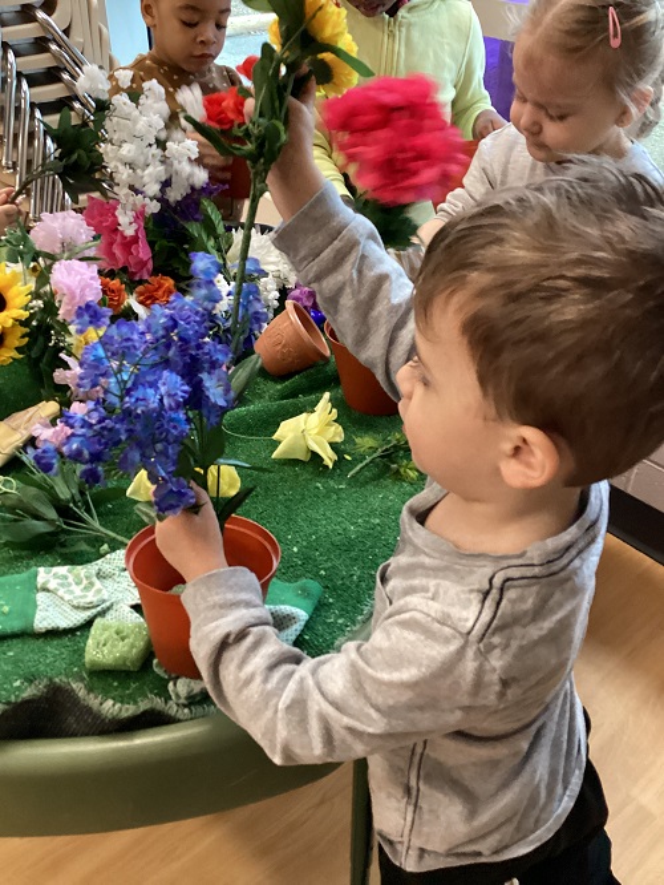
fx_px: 792
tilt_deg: -37.2
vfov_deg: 58.3
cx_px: 332
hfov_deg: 45.5
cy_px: 442
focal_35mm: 31
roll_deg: -0.8
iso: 400
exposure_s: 1/60
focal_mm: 3.3
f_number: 2.4
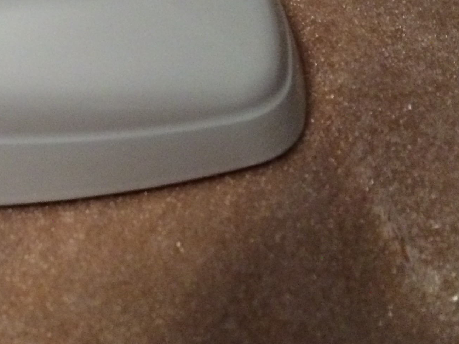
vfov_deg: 19.5
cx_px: -13
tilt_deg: -47.6
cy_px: -15
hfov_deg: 25.2
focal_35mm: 73
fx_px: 968
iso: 320
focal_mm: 4.15
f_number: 2.2
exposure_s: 1/33
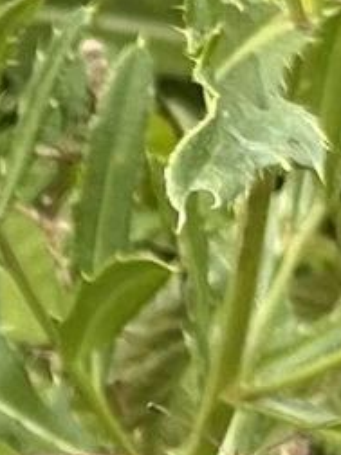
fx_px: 867
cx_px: 226
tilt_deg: -55.8
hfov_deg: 22.2
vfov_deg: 25.9
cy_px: 560
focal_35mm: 66
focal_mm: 5.1
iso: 50
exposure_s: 1/1129
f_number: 1.6
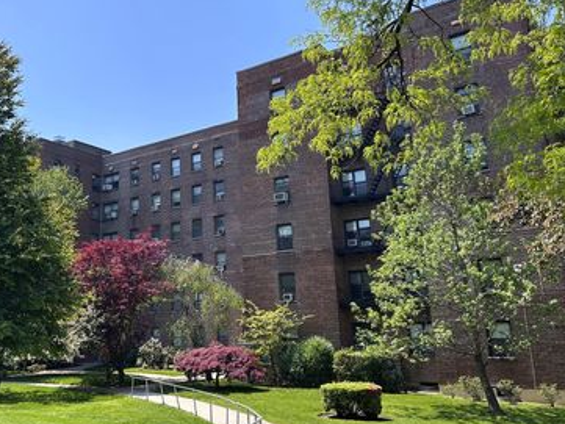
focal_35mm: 36
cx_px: 183
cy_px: 189
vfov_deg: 39.6
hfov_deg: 50.3
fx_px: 588
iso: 50
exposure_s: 1/3571
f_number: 1.5
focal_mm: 5.7
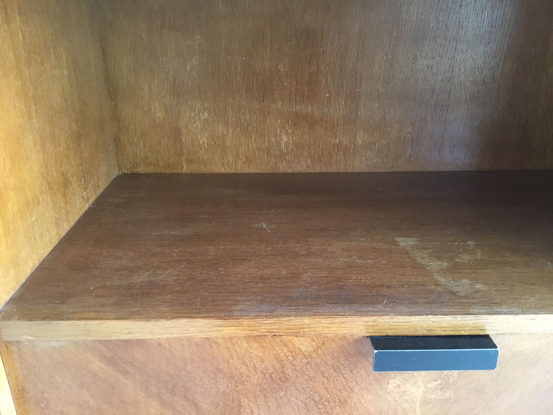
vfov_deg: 45.4
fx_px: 495
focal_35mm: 31
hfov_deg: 58.4
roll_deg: +1.6
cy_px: 208
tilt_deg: -21.4
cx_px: 276
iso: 200
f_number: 2.4
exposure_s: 1/20
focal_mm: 3.3
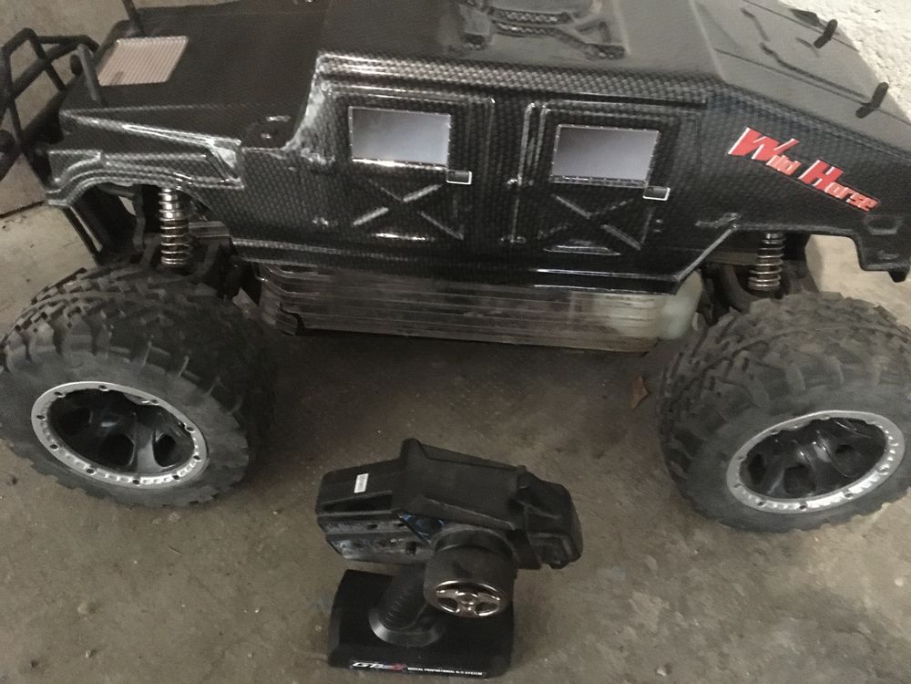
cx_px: 456
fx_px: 763
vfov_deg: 48.2
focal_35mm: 29
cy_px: 342
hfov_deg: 61.7
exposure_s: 1/17
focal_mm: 4.15
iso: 1250
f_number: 2.2
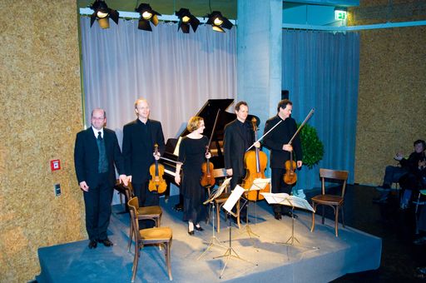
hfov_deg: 49.6
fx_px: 461
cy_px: 142
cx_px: 213
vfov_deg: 34.1
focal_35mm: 39
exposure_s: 1/20
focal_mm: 26
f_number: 3.2
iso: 800
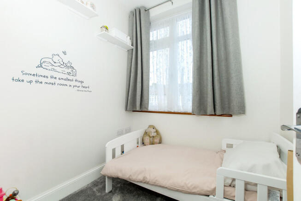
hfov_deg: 100.3
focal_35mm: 15
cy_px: 100
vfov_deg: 77.5
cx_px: 150
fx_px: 126
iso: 400
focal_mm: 10
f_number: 5
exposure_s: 1/25
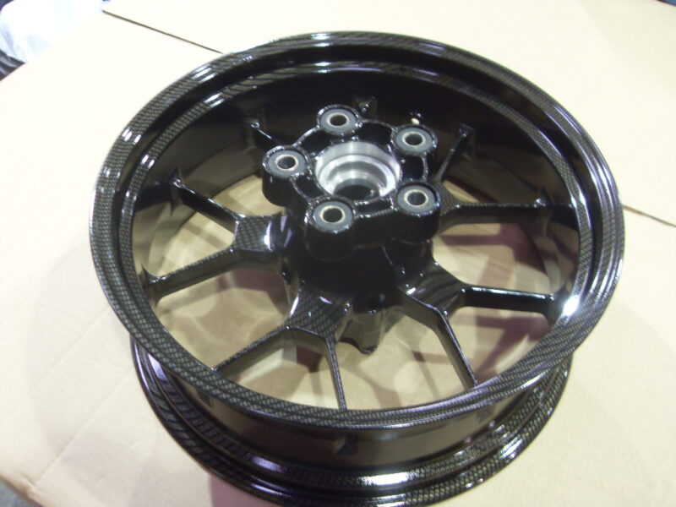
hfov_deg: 52.6
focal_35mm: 35
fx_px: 683
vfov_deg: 40.7
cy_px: 254
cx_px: 338
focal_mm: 6.3
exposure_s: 1/8
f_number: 2.8
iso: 200
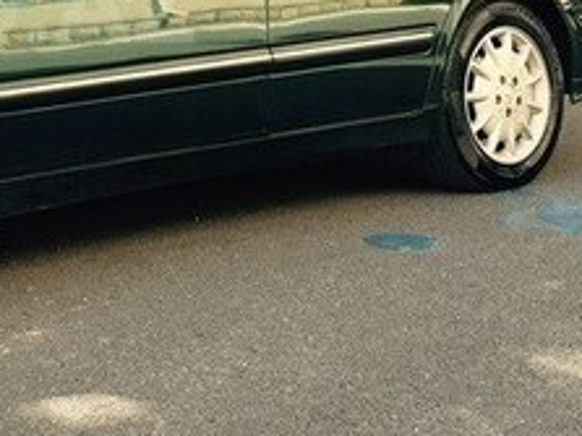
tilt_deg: -0.3
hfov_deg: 21.5
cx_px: -73
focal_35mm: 86
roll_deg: +2.0
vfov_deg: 16.8
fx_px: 1445
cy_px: 4
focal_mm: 4.15
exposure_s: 1/335
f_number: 2.2
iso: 32
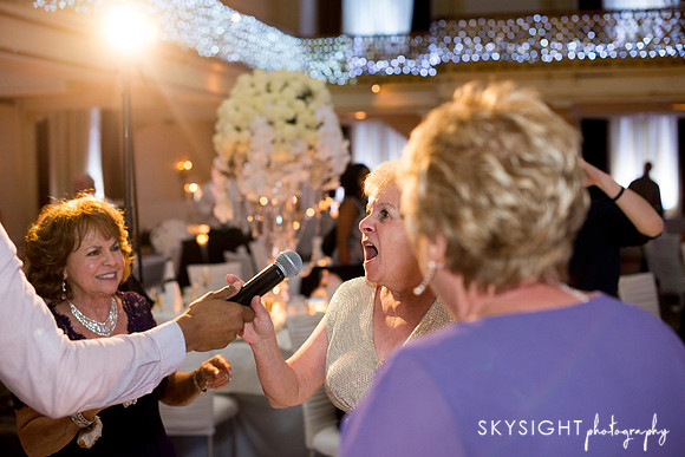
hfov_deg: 39.6
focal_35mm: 50
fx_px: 952
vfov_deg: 27.0
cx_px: 342
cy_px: 228
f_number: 2.8
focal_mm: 50
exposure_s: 1/160
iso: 2500
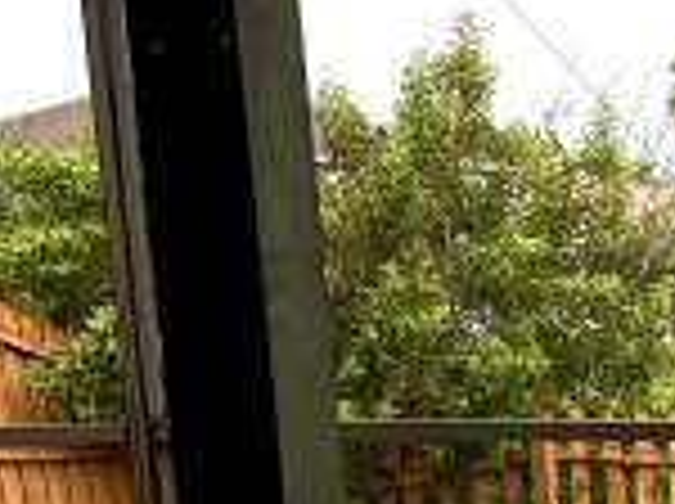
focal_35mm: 139
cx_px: 1359
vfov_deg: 10.1
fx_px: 2706
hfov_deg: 12.5
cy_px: 864
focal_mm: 5.96
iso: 50
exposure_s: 1/402
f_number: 1.6
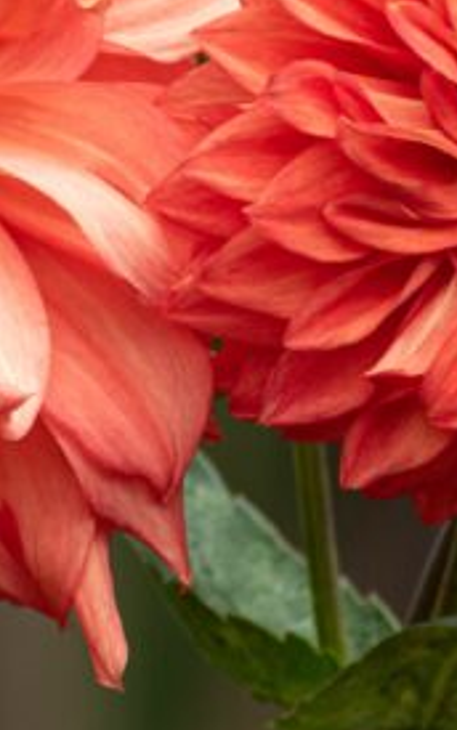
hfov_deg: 0.7
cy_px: 268
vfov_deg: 1.1
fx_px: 36847
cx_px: -32
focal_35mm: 1850
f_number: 6.3
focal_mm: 300
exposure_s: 1/200
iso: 200
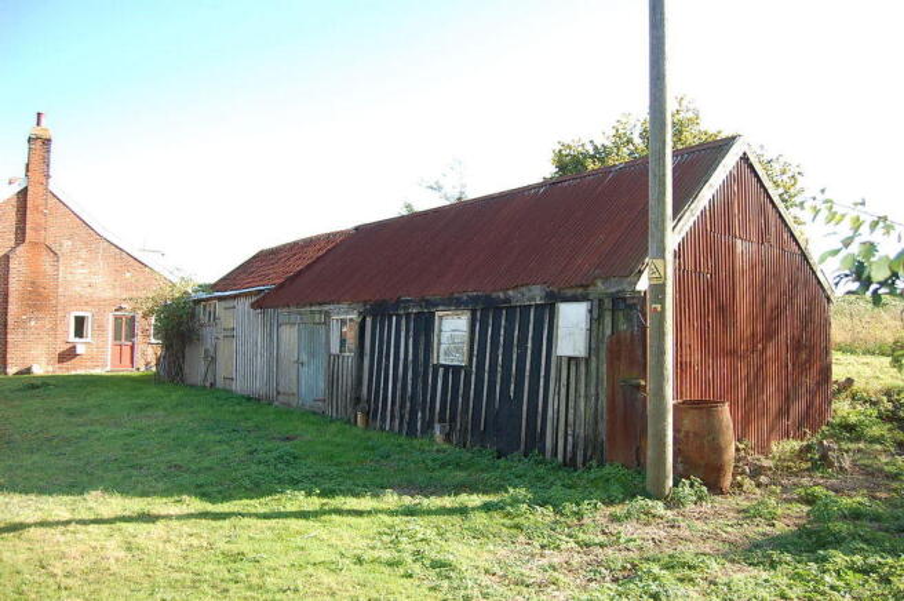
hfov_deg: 67.4
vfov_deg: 47.8
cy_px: 300
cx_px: 452
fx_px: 677
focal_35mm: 27
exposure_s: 1/500
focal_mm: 18
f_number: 4
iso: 400
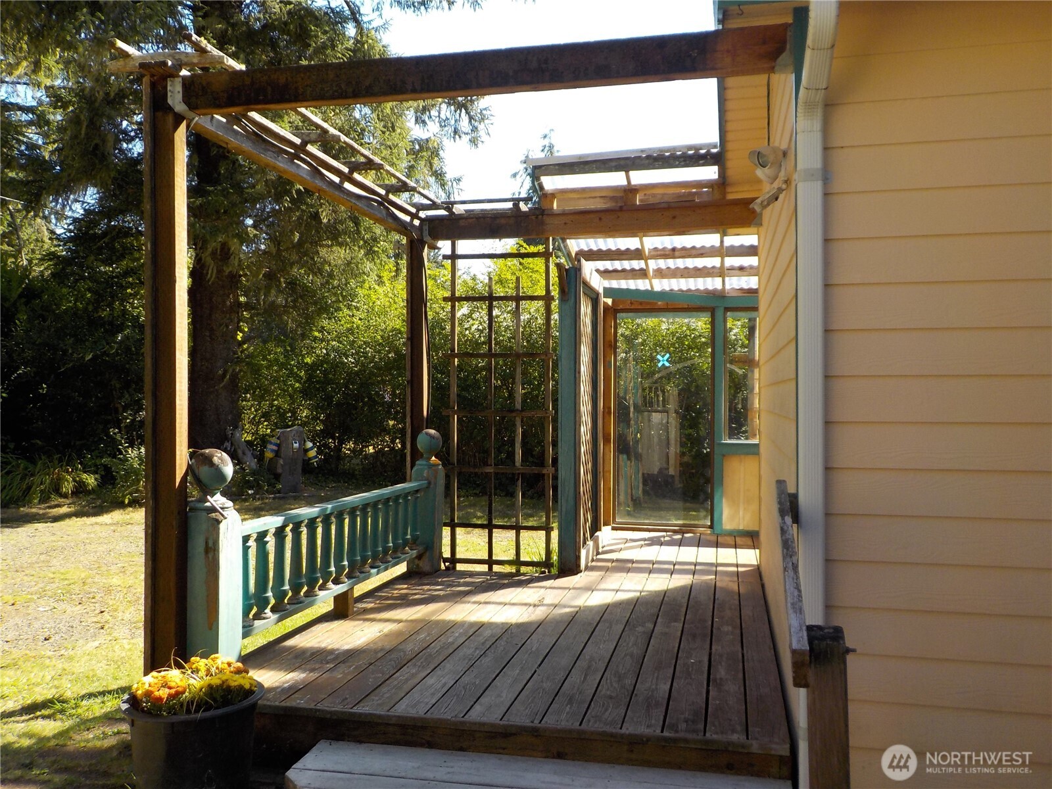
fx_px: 912
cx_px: 526
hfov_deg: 60.0
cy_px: 394
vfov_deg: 46.8
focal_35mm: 30
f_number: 3.3
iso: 125
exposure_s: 1/320
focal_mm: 4.1
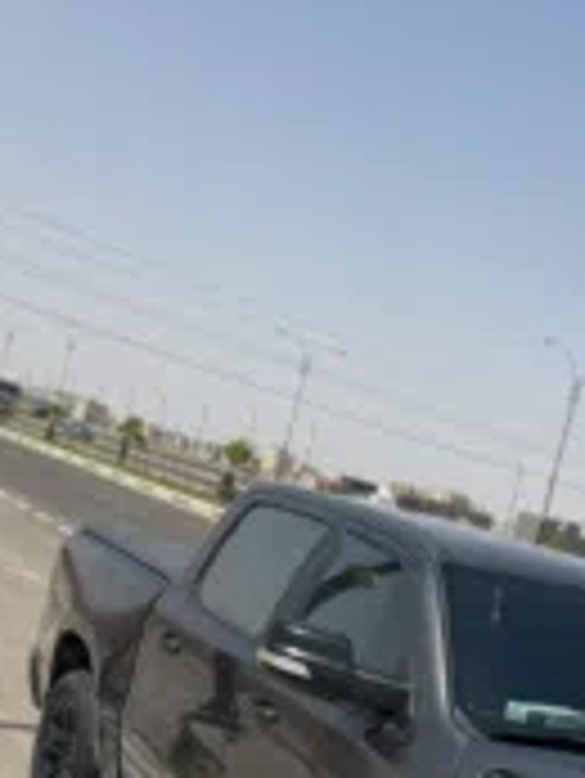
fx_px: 1350
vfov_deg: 30.9
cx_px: 590
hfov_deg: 23.4
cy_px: 675
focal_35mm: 60
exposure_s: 1/7937
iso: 50
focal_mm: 5.1
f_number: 1.6
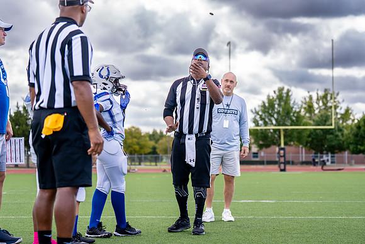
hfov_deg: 24.5
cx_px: 202
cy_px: 132
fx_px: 839
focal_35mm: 83
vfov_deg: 16.5
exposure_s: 1/2000
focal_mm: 70
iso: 250
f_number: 2.8
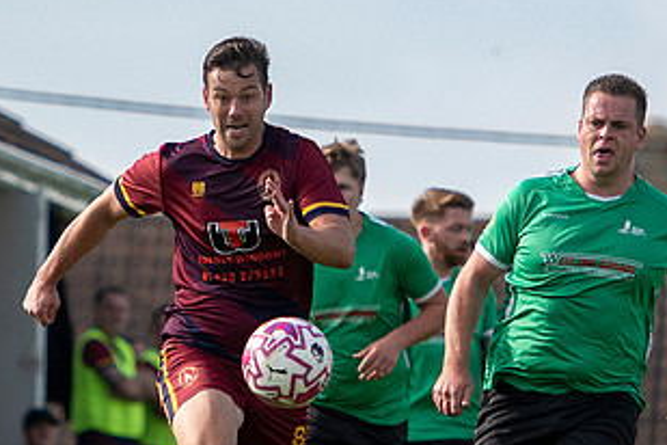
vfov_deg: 1.9
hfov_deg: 2.8
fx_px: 13450
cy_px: 268
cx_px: 339
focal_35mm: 726
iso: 200
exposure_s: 1/3200
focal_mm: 160
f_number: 2.8
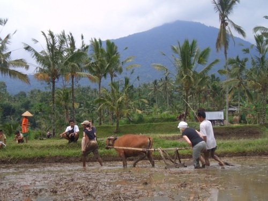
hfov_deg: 31.7
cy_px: 100
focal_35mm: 61
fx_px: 472
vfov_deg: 24.0
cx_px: 134
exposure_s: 1/400
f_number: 5
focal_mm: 8.1
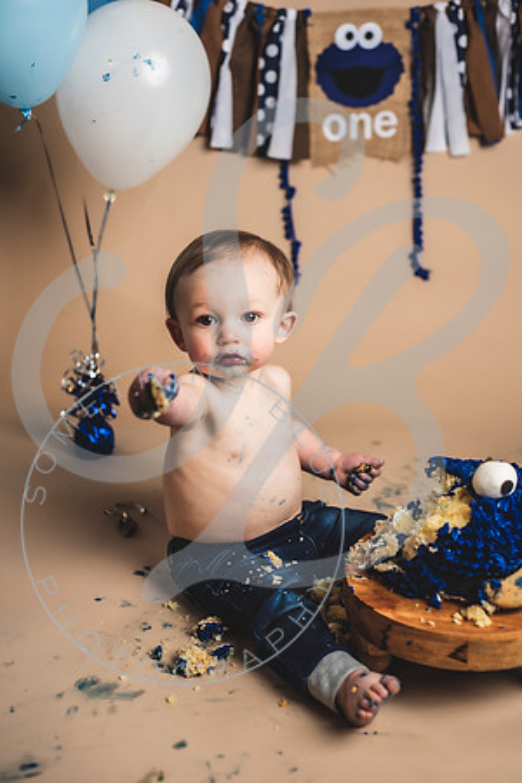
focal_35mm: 50
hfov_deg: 27.0
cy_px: 392
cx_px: 261
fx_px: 1087
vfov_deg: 39.6
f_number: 2.8
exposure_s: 1/125
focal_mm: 50
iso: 200
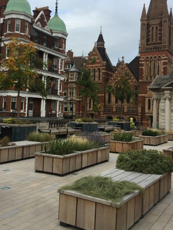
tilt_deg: +4.9
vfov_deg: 47.6
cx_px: 85
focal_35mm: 39
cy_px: 94
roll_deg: -2.6
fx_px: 260
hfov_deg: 36.8
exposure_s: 1/481
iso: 25
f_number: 2.2
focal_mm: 4.15
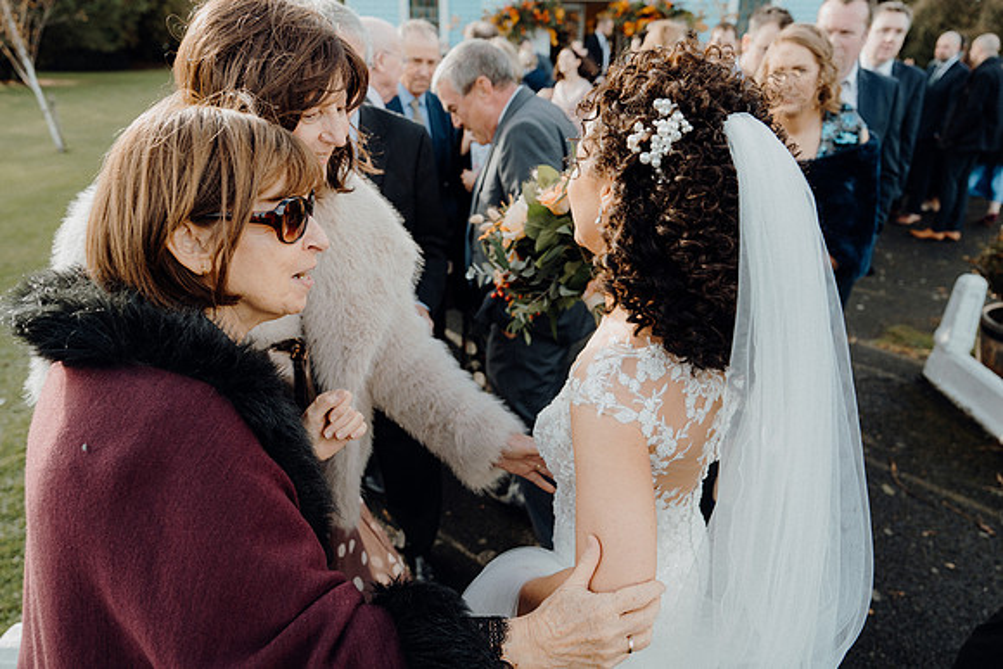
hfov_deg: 73.7
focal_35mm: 24
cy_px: 334
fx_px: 669
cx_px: 502
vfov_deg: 53.2
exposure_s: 1/400
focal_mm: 24
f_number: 3.5
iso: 200
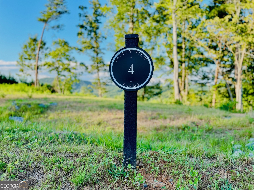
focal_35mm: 26
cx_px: 127
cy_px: 95
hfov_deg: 67.3
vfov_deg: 53.0
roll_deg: +1.1
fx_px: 191
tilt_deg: -0.3
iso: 50
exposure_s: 1/1276
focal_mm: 4.2
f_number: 1.6
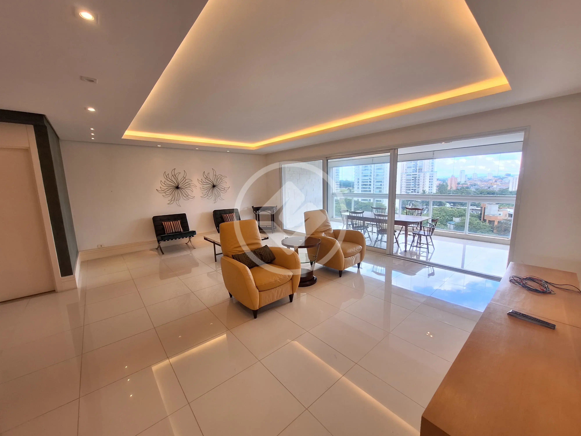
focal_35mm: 13
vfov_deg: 89.9
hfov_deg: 106.2
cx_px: 290
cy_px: 218
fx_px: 218
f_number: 2.2
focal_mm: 1.74
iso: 50
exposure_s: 1/120
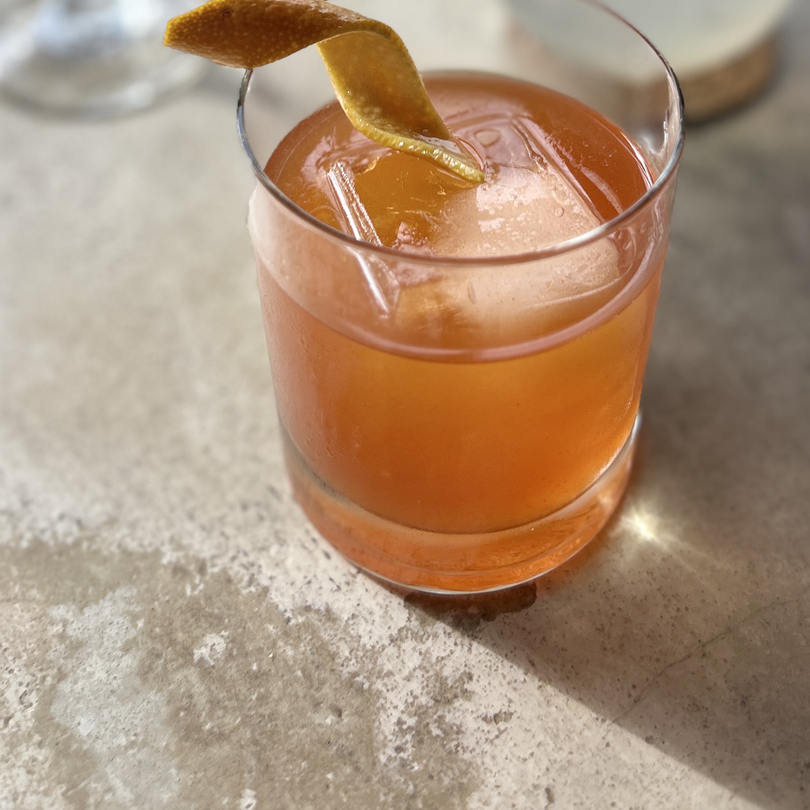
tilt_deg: -34.6
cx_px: 428
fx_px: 1297
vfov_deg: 31.4
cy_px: -42
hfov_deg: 34.7
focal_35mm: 49
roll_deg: +0.1
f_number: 1.5
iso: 50
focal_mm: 5.7
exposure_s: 1/448
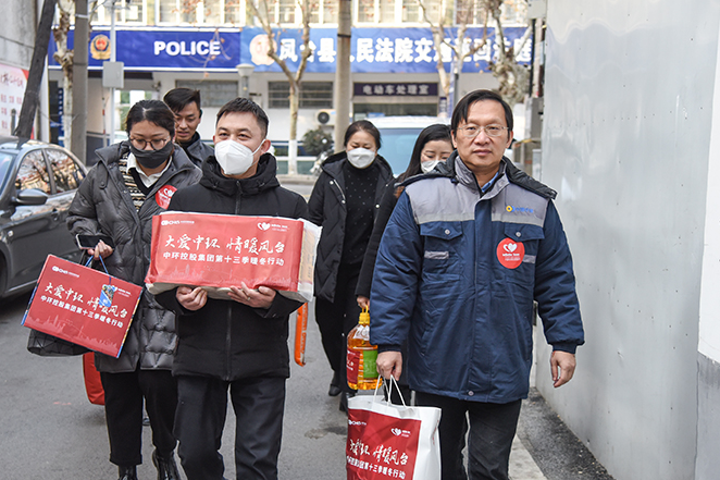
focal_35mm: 58
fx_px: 1160
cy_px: 286
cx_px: 301
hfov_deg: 34.4
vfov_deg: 23.3
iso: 2000
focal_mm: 48
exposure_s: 1/2000
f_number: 4
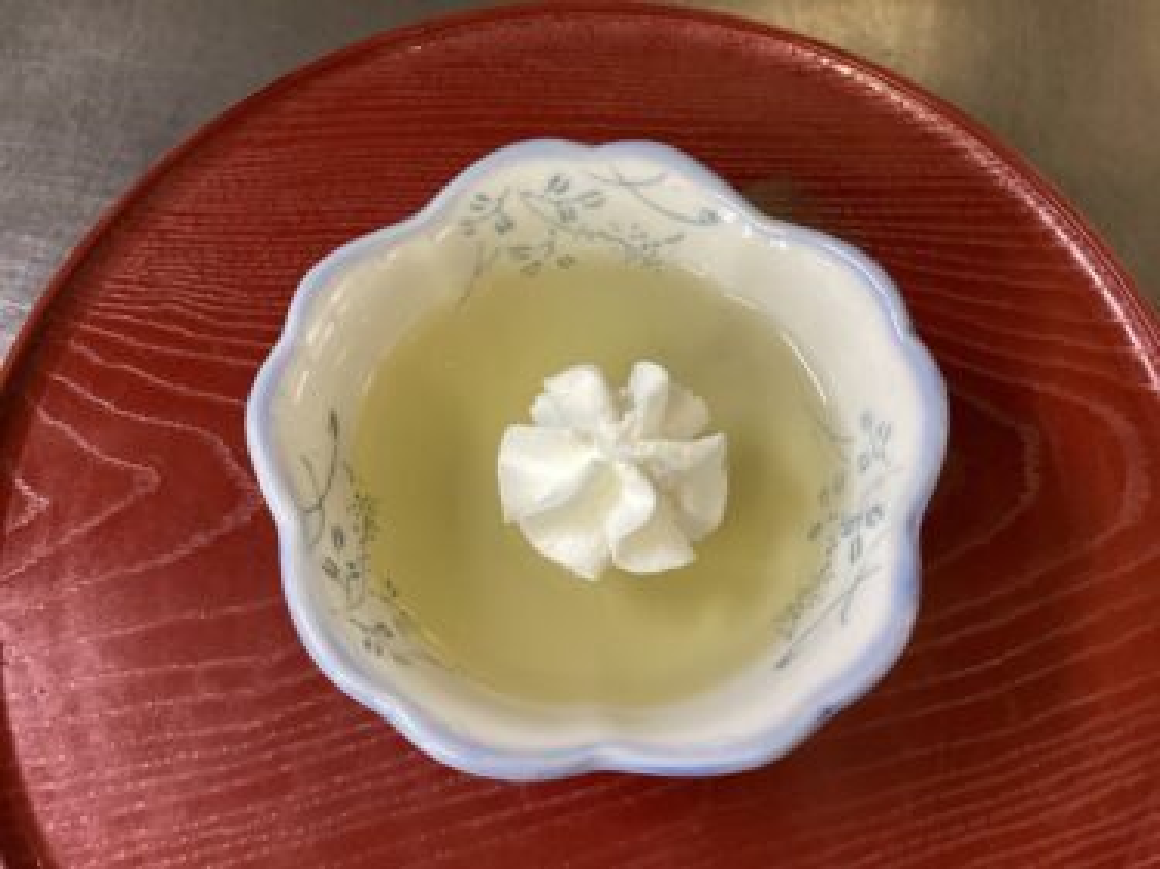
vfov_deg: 45.4
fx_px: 1038
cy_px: 434
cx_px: 580
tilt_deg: -68.0
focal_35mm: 31
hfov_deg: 58.4
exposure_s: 1/60
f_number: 2.4
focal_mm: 3.3
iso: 250
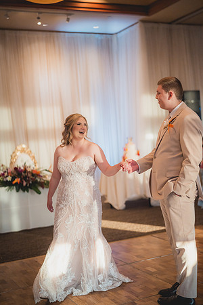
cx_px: 102
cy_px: 152
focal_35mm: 50
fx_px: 423
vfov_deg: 39.6
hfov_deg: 27.0
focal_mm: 50
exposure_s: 1/3200
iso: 1250
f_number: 1.4
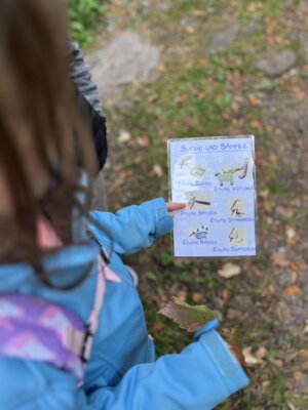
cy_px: 205
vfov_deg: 67.3
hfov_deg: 53.1
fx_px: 308
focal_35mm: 26
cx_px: 154
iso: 80
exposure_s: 1/121
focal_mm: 5.1
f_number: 1.6
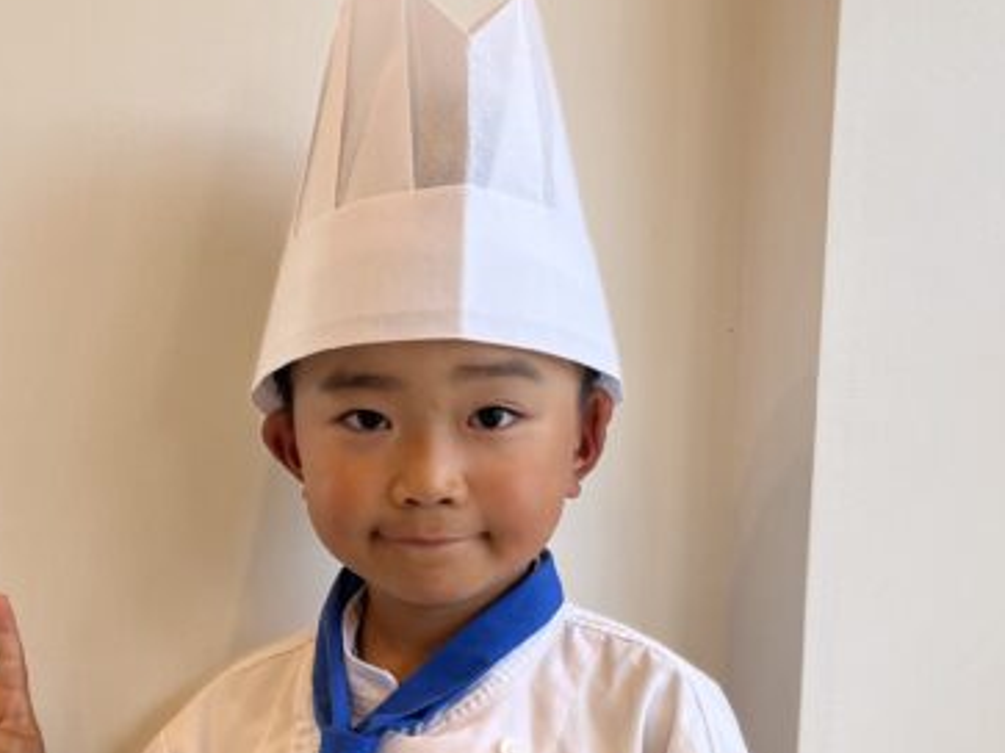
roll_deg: -2.5
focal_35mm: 55
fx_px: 1596
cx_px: 313
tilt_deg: -8.4
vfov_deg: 25.5
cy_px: 709
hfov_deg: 34.5
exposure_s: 1/135
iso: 32
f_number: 1.6
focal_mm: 5.1
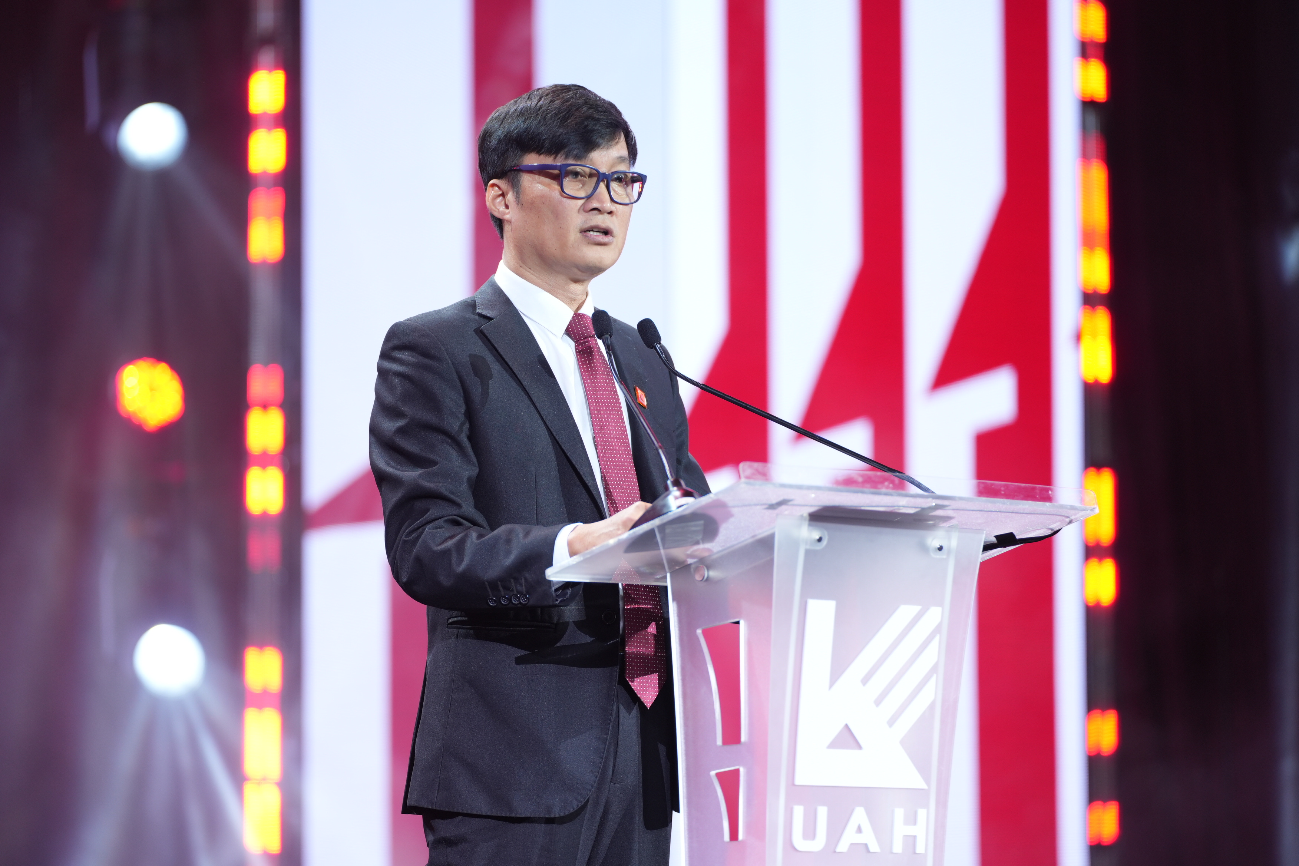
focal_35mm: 157
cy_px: 433
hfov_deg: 13.1
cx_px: 650
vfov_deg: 8.7
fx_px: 5665
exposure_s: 1/160
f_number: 2.8
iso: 500
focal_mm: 157
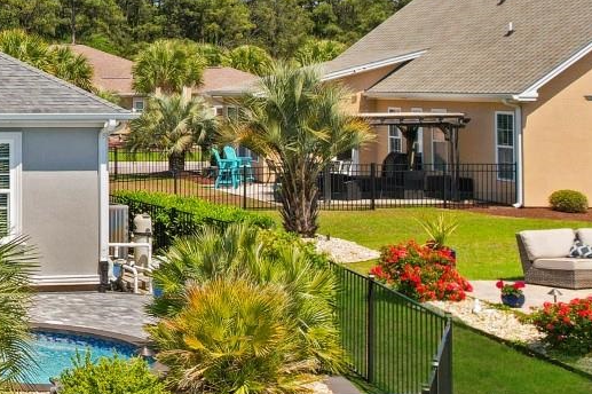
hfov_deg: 23.1
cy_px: 56
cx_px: -316
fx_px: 1134
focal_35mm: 69
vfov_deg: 19.4
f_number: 2.8
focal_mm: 8.38
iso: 100
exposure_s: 1/320
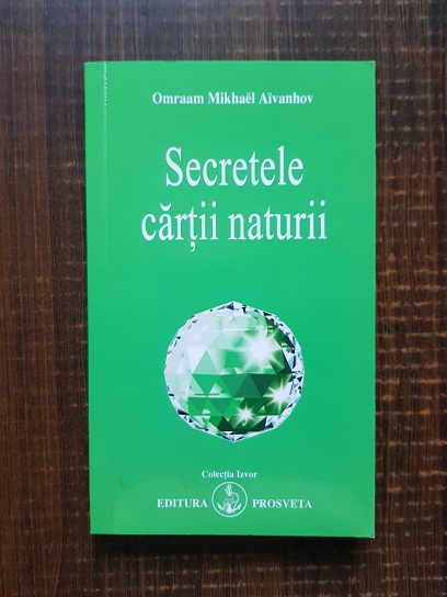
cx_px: 224
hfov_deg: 53.1
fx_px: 448
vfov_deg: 67.3
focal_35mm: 26
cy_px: 298
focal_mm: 4.3
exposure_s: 1/16
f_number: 1.7
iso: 200
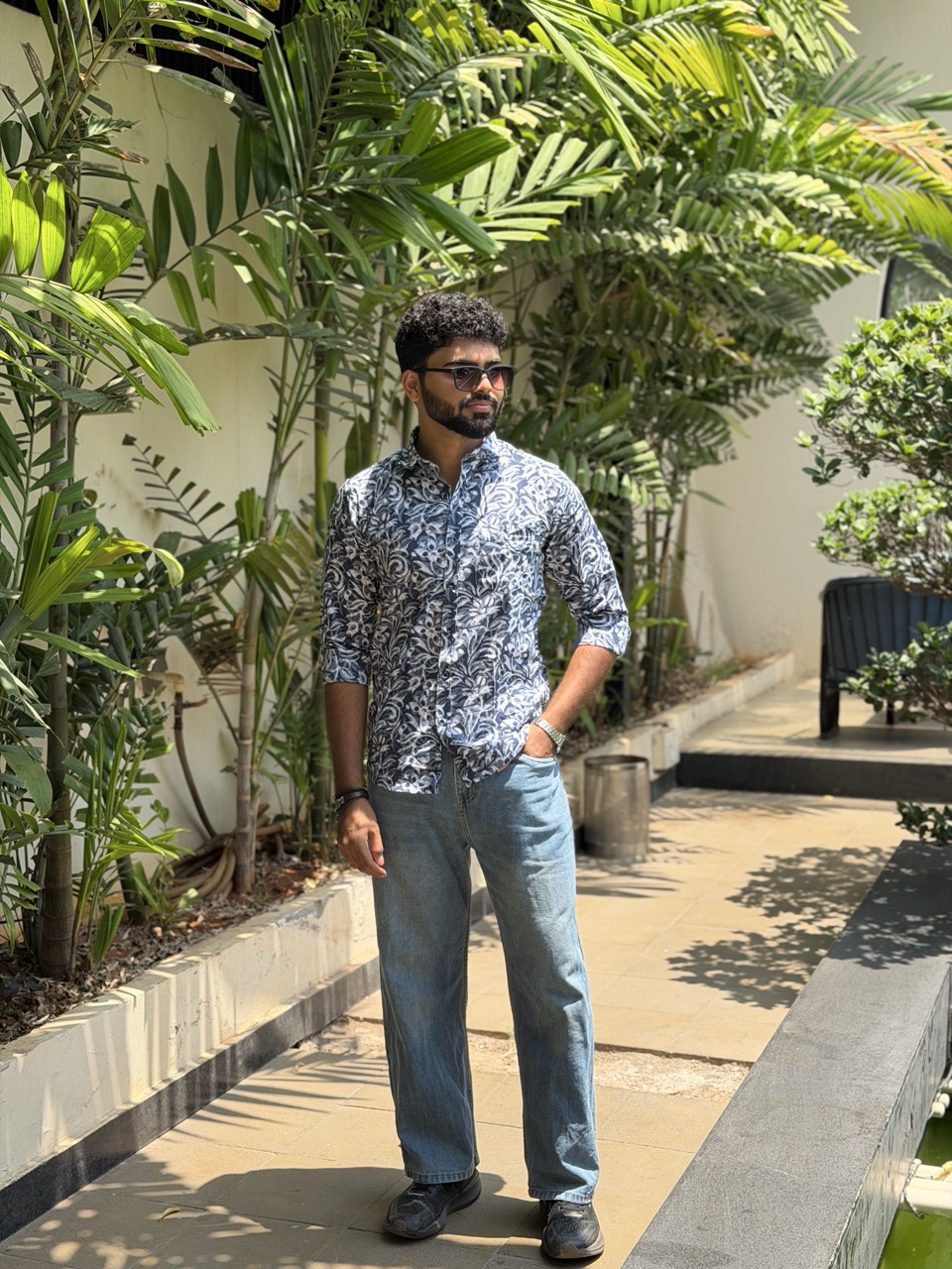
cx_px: 476
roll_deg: -0.4
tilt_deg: -5.6
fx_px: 1760
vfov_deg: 39.7
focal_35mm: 48
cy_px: 634
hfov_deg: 30.3
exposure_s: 1/1377
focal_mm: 6.76
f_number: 1.78
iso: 64
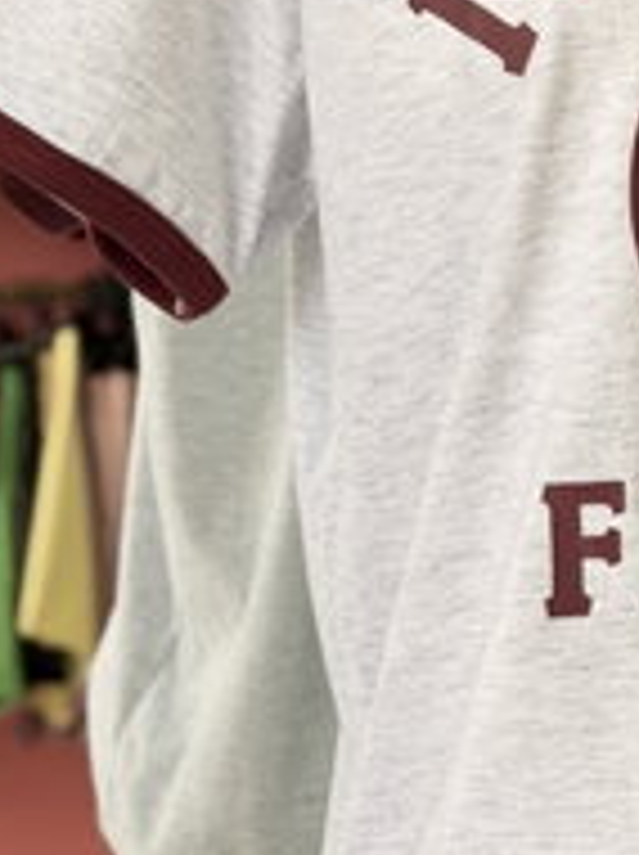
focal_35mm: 135
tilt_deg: -5.9
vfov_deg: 14.6
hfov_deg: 10.8
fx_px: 3330
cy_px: 196
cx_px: 770
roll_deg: +0.8
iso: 50
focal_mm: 6.76
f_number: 1.78
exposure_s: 1/172
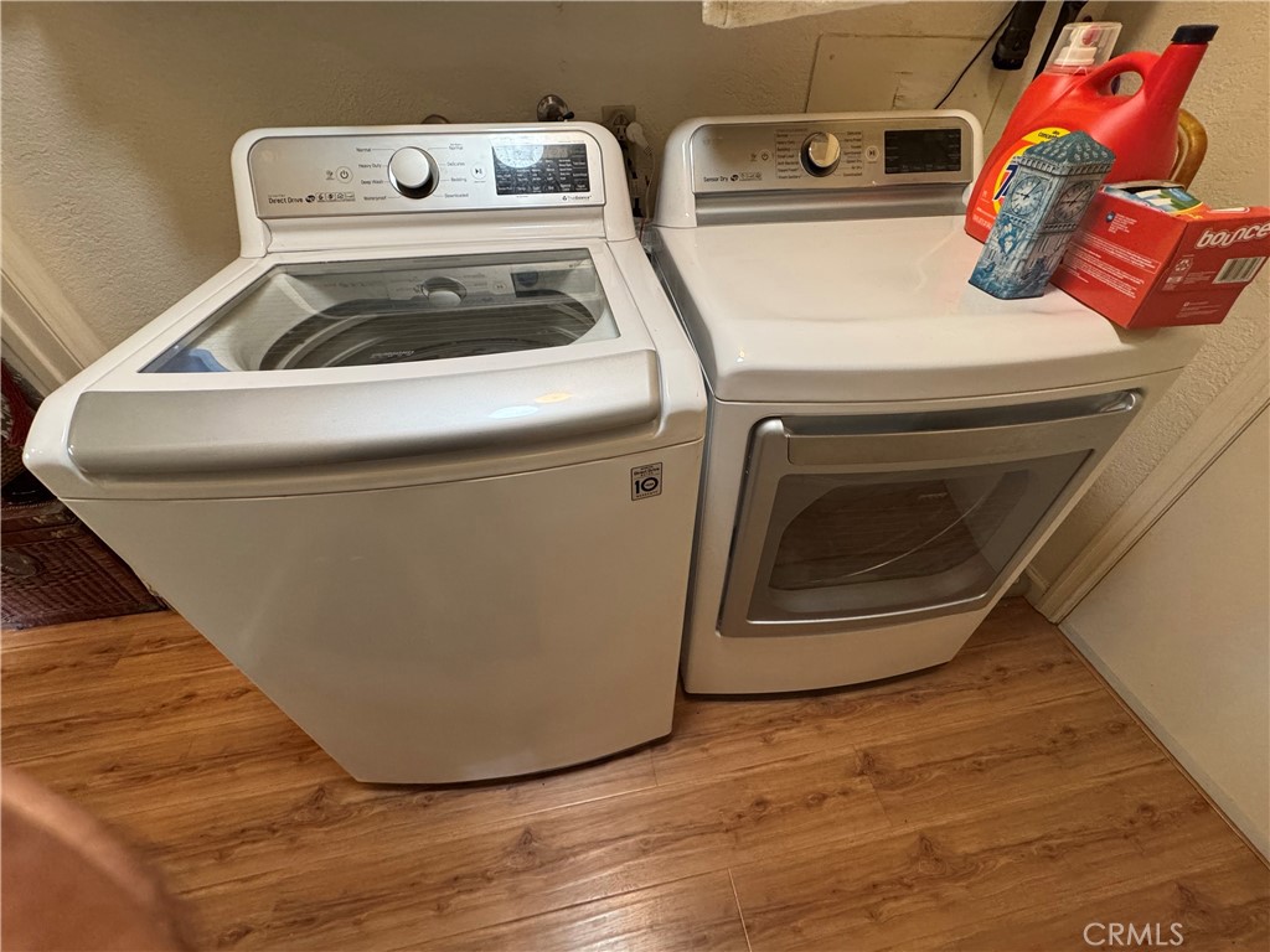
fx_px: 514
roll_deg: +0.9
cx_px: 635
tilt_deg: -41.3
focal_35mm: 14
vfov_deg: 85.7
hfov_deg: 102.1
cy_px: 476
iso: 400
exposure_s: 1/60
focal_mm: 2.22
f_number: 2.2
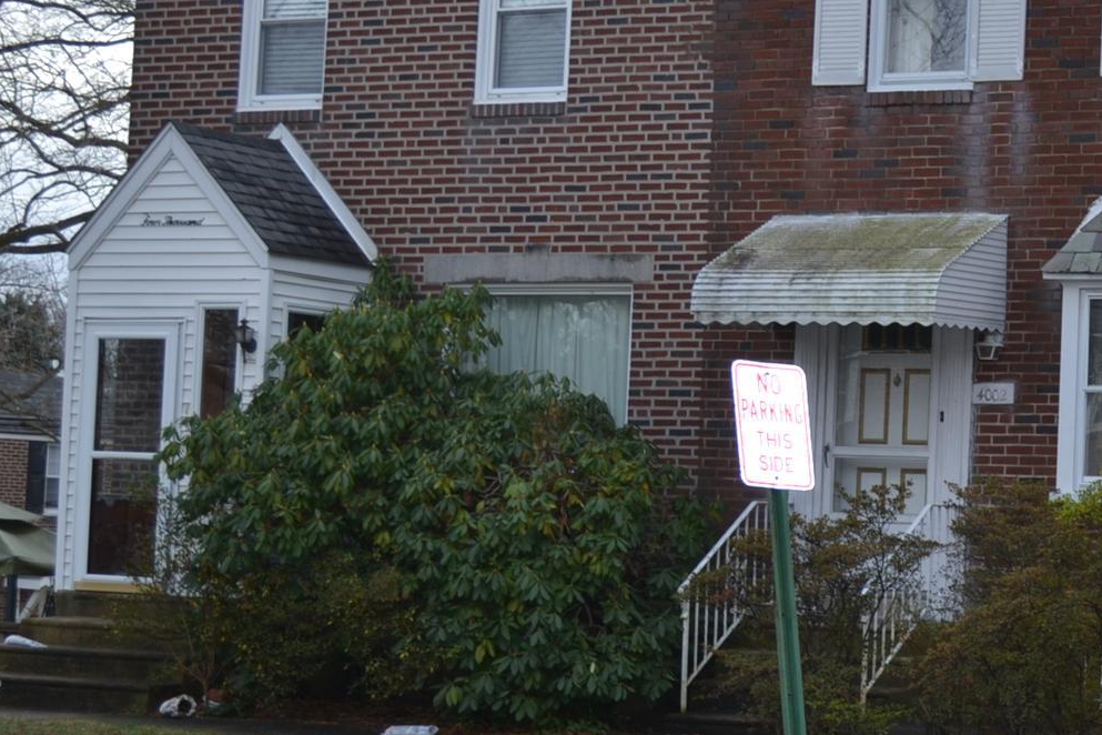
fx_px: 3030
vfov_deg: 13.8
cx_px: 1132
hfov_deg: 19.9
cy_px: 380
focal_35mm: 99
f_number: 5
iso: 100
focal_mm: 32
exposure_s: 1/200
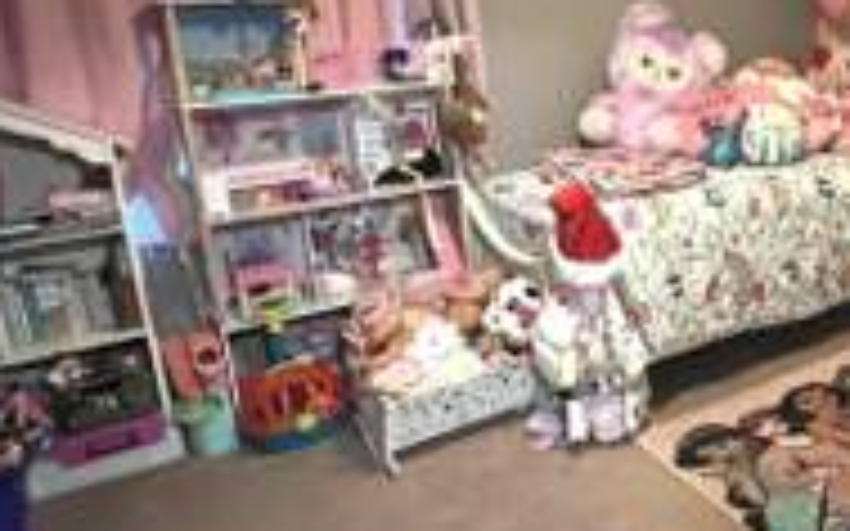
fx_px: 811
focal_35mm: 35
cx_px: 769
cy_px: 180
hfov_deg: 49.2
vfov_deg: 35.9
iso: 1250
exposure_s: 1/30
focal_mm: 1.57
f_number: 1.8
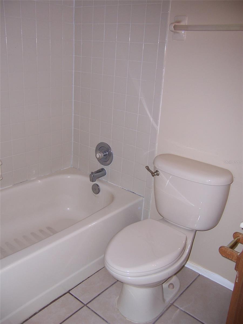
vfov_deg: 55.4
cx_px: 122
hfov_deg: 42.9
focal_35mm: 33
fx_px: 309
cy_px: 162
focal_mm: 5.5
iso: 80
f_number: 2.8
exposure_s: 1/60
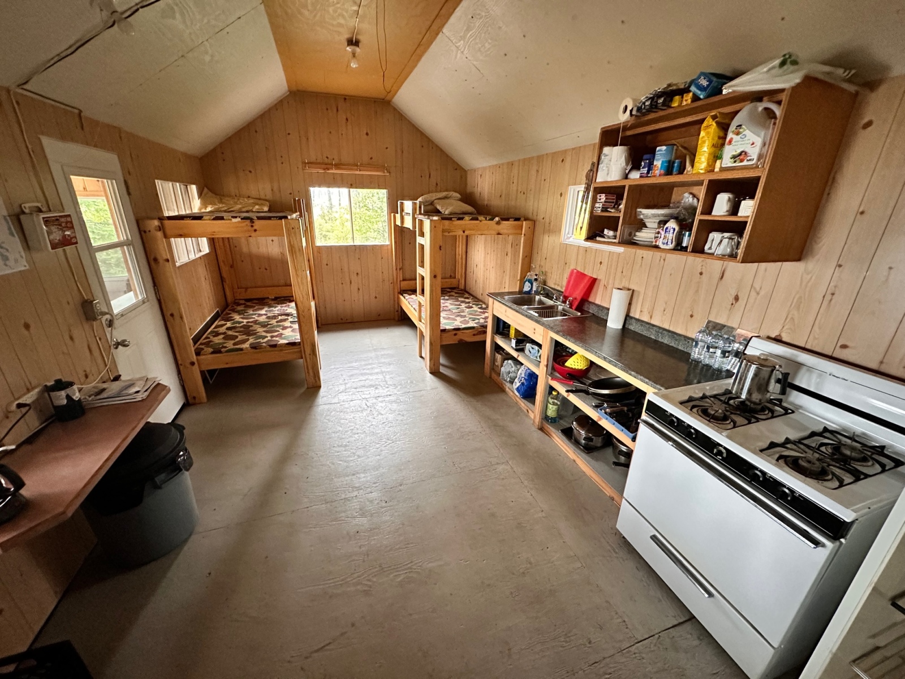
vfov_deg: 85.7
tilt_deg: -20.9
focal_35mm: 14
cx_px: 452
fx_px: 366
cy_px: 340
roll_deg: -1.0
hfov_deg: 102.1
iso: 800
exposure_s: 1/60
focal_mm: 2.22
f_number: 2.2
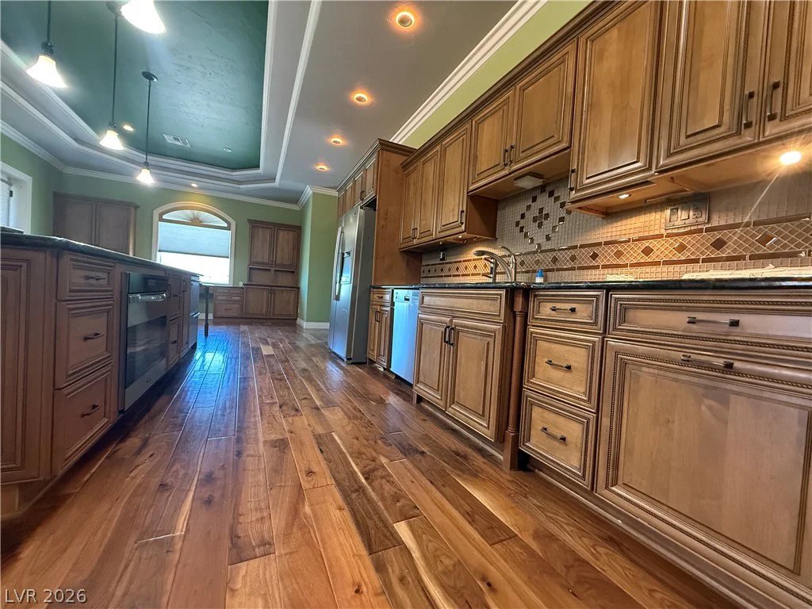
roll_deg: -3.5
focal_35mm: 14
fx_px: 328
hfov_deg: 102.1
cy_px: 304
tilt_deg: -0.5
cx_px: 406
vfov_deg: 85.7
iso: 800
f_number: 2.2
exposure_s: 1/60
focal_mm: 2.22
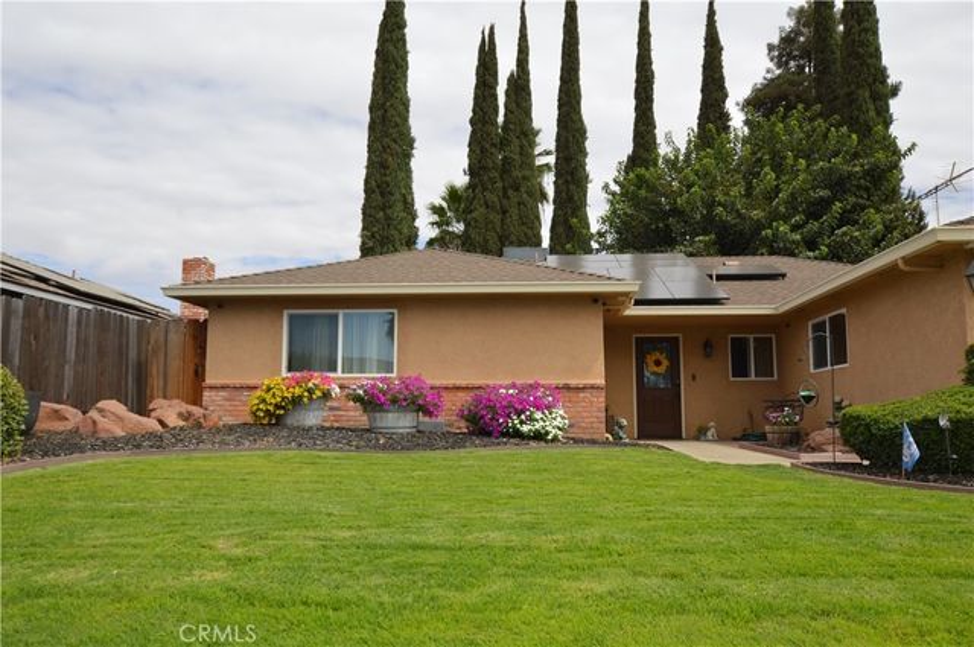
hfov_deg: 62.0
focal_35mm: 30
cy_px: 324
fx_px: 811
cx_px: 487
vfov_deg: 43.5
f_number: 9
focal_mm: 20
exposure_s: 1/200
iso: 100
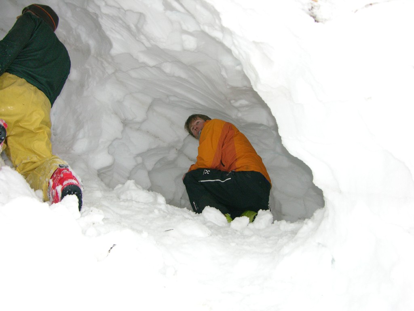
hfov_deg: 52.6
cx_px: 207
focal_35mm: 35
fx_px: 419
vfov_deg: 40.7
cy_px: 156
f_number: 2.8
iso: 200
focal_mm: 8.9
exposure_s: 1/60.1
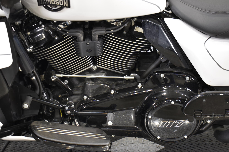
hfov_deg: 33.4
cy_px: 76
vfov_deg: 22.6
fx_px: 382
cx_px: 114
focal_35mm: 60
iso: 400
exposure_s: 1/6
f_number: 4.8
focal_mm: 40
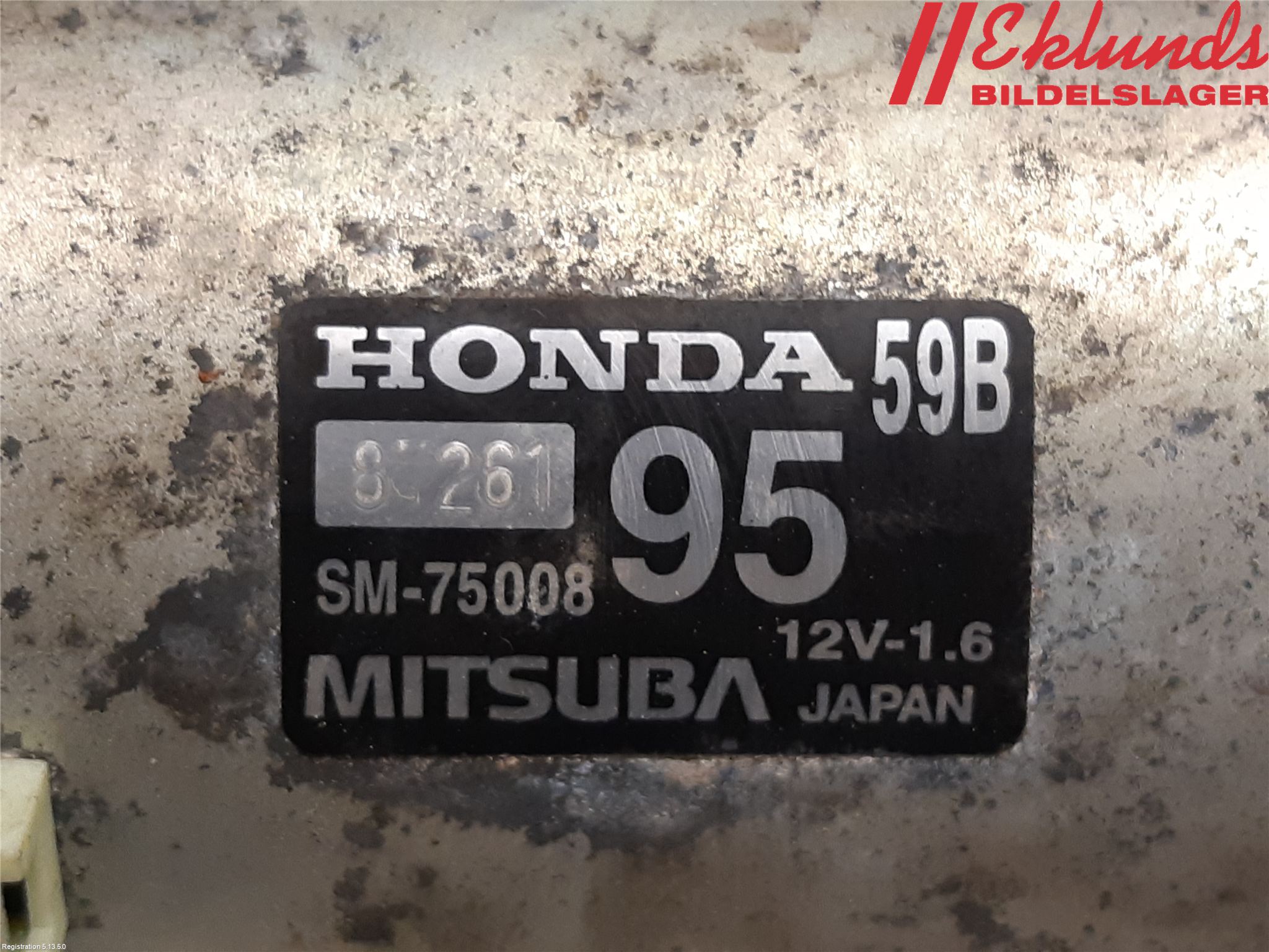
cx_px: 634
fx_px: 953
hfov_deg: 67.3
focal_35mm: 26
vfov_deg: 53.1
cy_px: 476
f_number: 1.7
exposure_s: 1/50
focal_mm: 3.93
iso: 125
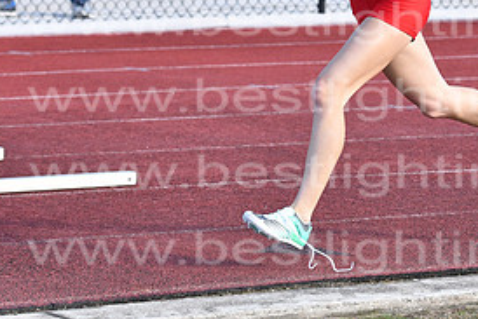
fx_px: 4131
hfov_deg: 6.6
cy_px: -15
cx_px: 424
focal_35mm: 311
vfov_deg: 4.4
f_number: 5.6
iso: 800
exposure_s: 1/2000
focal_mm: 98
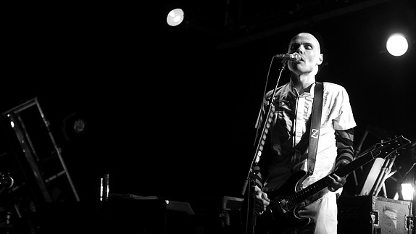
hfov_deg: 19.3
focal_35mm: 111
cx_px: 208
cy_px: 133
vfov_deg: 10.9
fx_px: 1225
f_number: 3.2
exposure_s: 1/250
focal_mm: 70
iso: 800
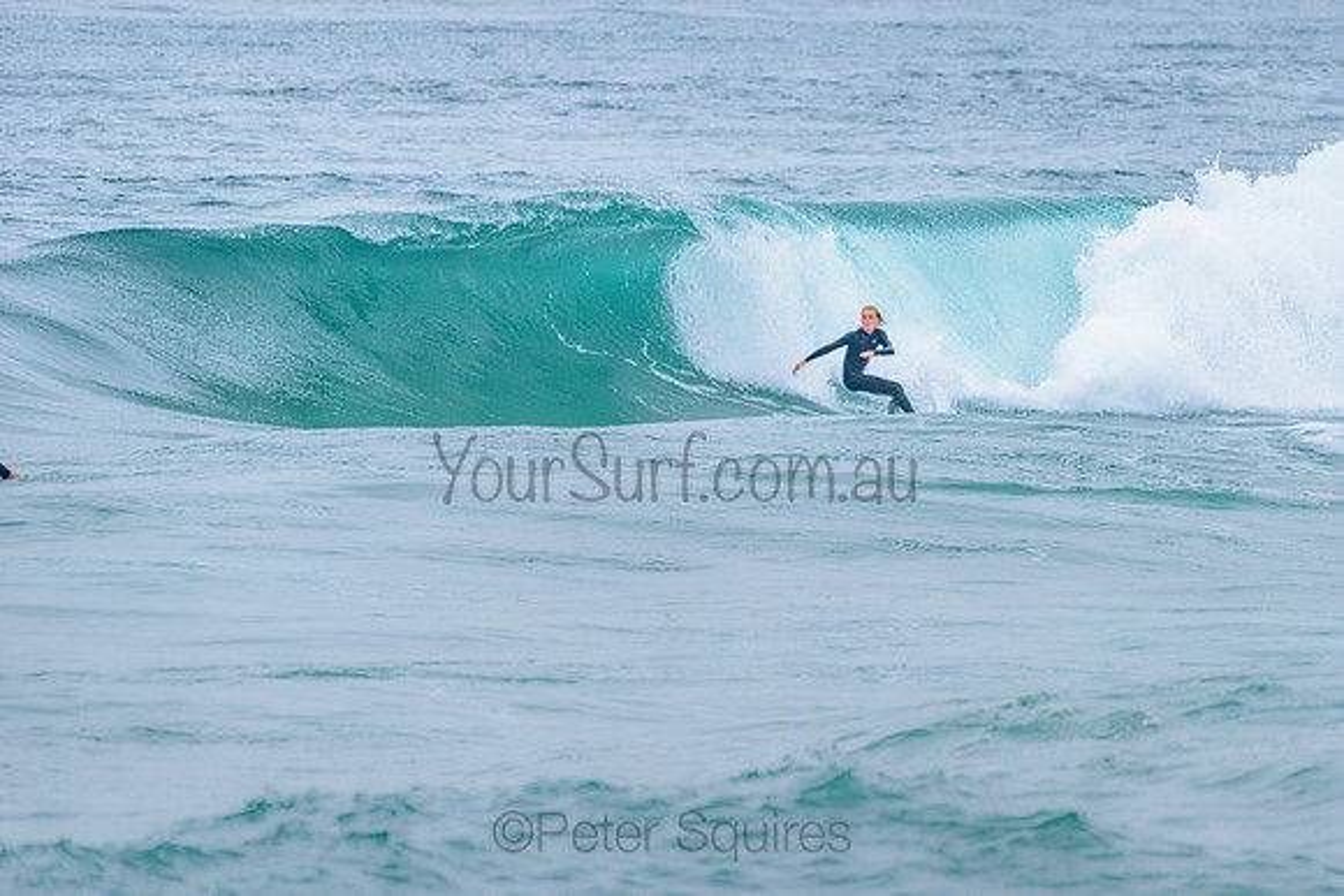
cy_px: 348
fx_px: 22850
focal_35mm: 612
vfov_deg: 2.2
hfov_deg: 3.4
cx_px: 822
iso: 1400
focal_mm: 500
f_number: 5.6
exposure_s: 1/2000
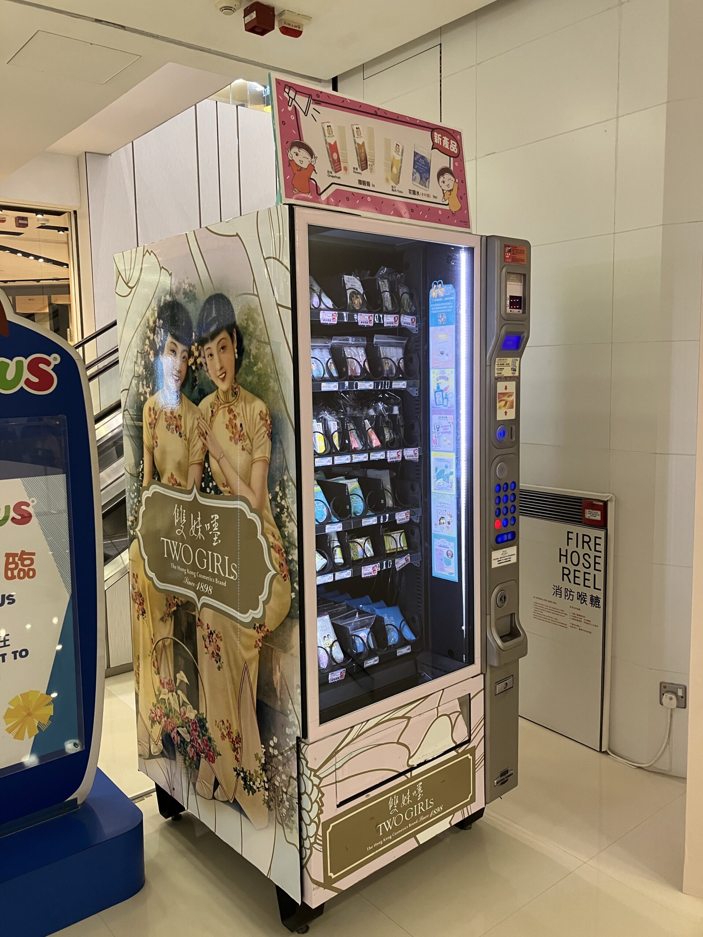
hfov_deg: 49.7
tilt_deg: -5.9
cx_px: 352
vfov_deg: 63.4
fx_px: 758
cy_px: 468
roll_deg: +0.9
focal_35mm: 28
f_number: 1.8
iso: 125
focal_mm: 3.99
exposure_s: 1/50
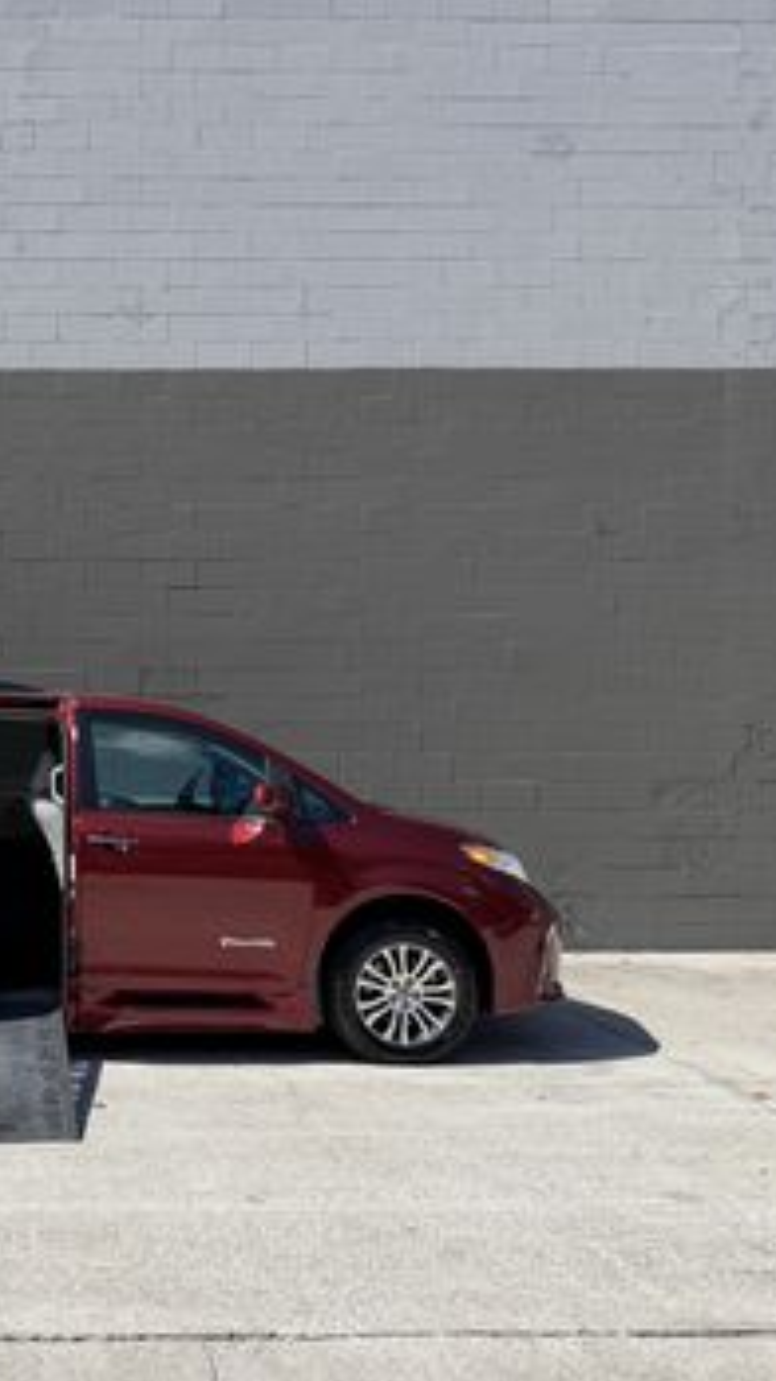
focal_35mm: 36
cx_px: 12
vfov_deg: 55.3
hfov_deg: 30.6
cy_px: 673
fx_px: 1318
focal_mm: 6.76
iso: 80
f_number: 1.78
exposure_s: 1/3953
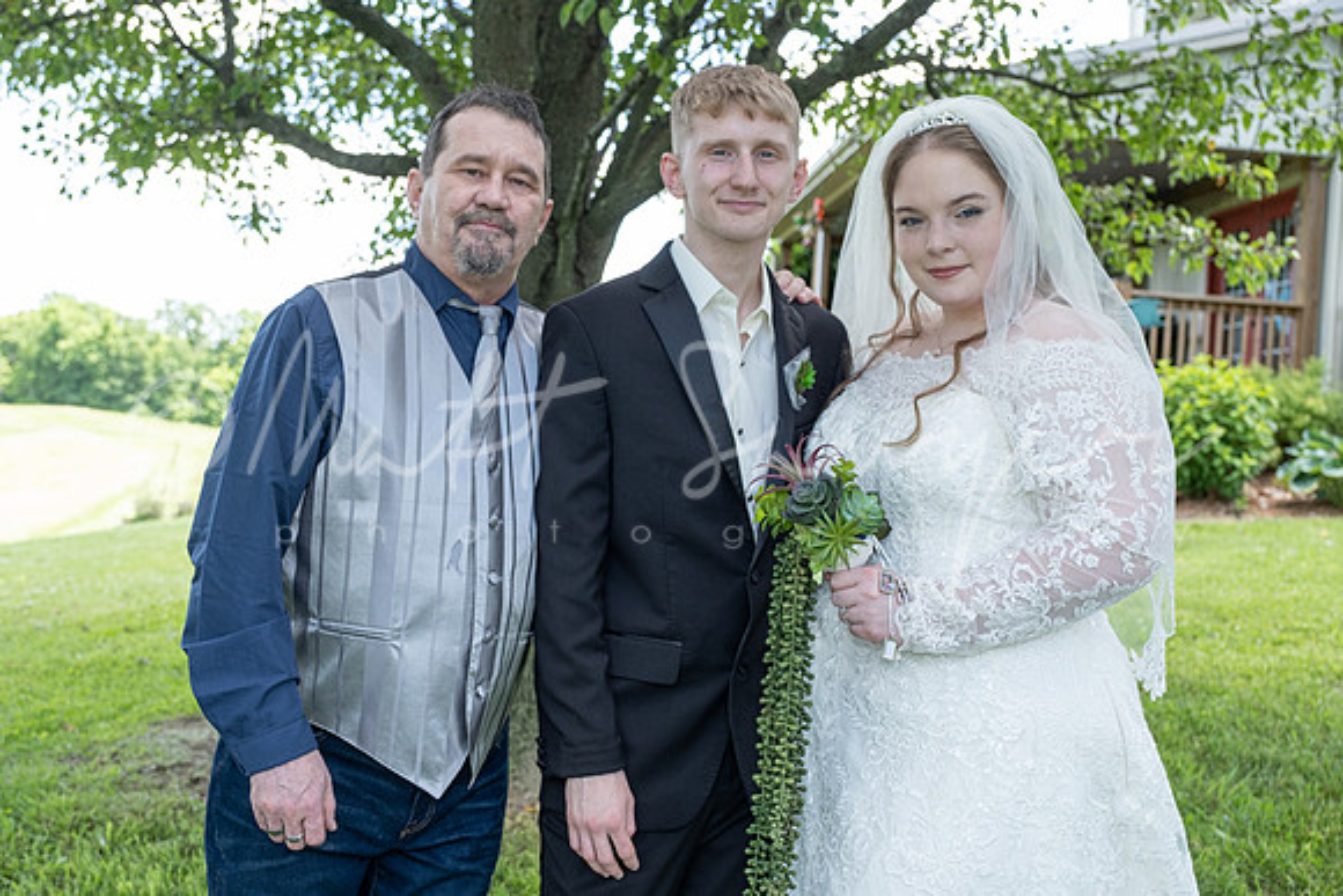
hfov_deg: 48.7
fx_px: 1484
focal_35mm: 40
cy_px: 471
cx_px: 631
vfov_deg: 33.6
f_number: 3.6
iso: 200
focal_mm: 22.7
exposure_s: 1/250
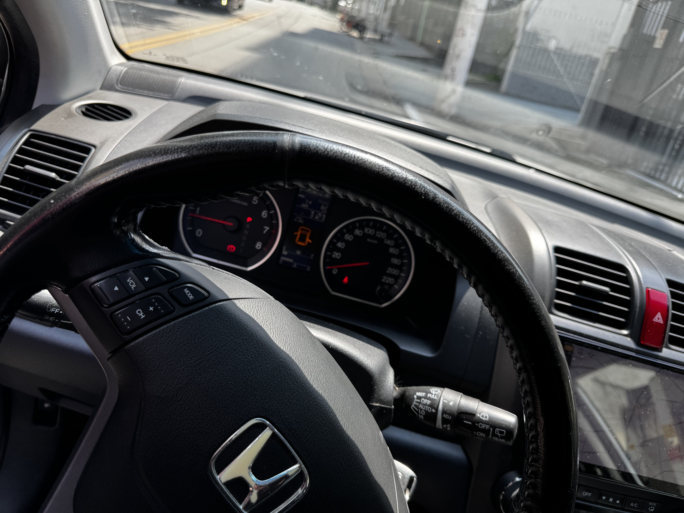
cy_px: 256
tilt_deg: -22.9
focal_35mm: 24
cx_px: 342
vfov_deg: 56.8
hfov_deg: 71.6
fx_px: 474
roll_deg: -11.8
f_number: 1.78
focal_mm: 6.76
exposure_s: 1/621
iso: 80
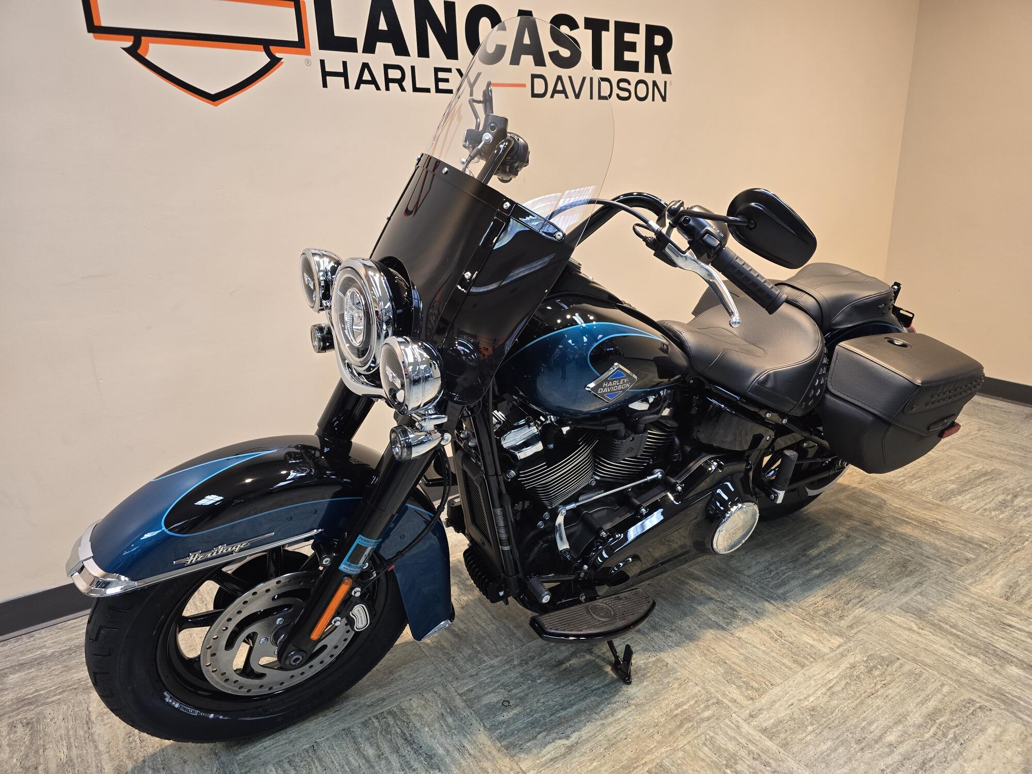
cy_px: 387
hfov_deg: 73.9
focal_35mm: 23
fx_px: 686
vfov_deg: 58.9
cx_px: 516
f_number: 1.7
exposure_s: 1/120
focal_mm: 6.3
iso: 200
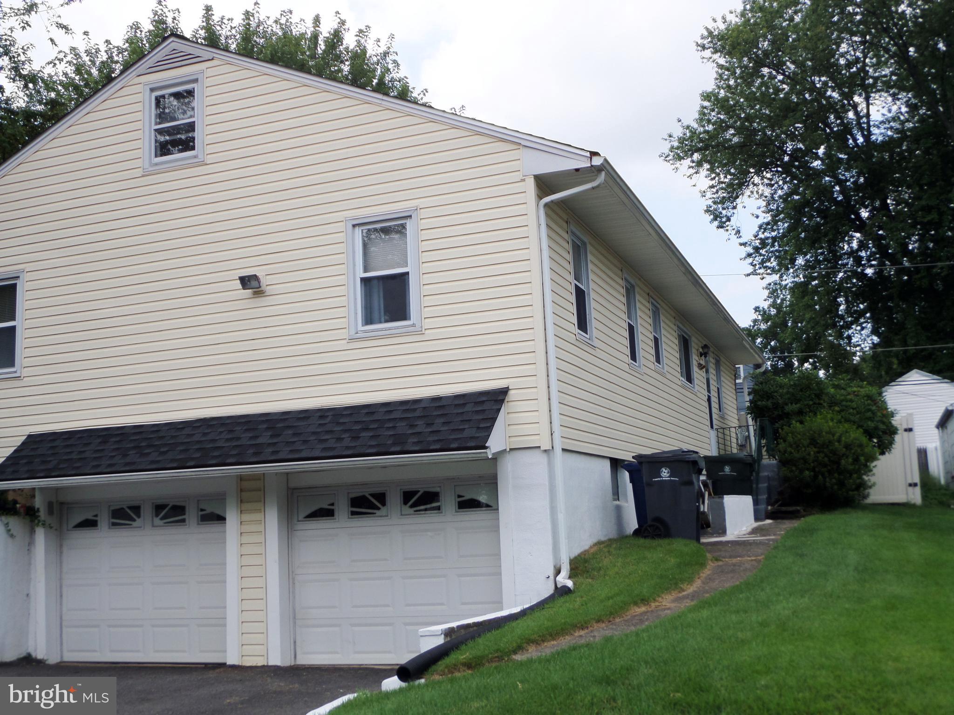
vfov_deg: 35.1
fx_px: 1130
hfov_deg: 45.8
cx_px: 477
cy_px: 358
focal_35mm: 41
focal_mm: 6.8
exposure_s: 1/750
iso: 100
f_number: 3.6
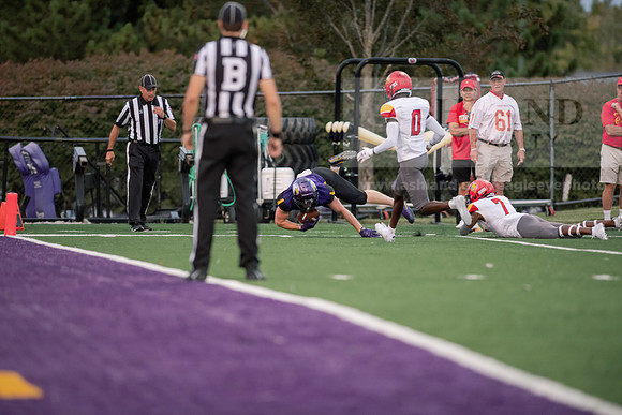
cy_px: 208
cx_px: 311
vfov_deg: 4.6
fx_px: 5184
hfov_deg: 6.9
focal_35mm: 300
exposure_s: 1/800
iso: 2500
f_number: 2.8
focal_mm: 300
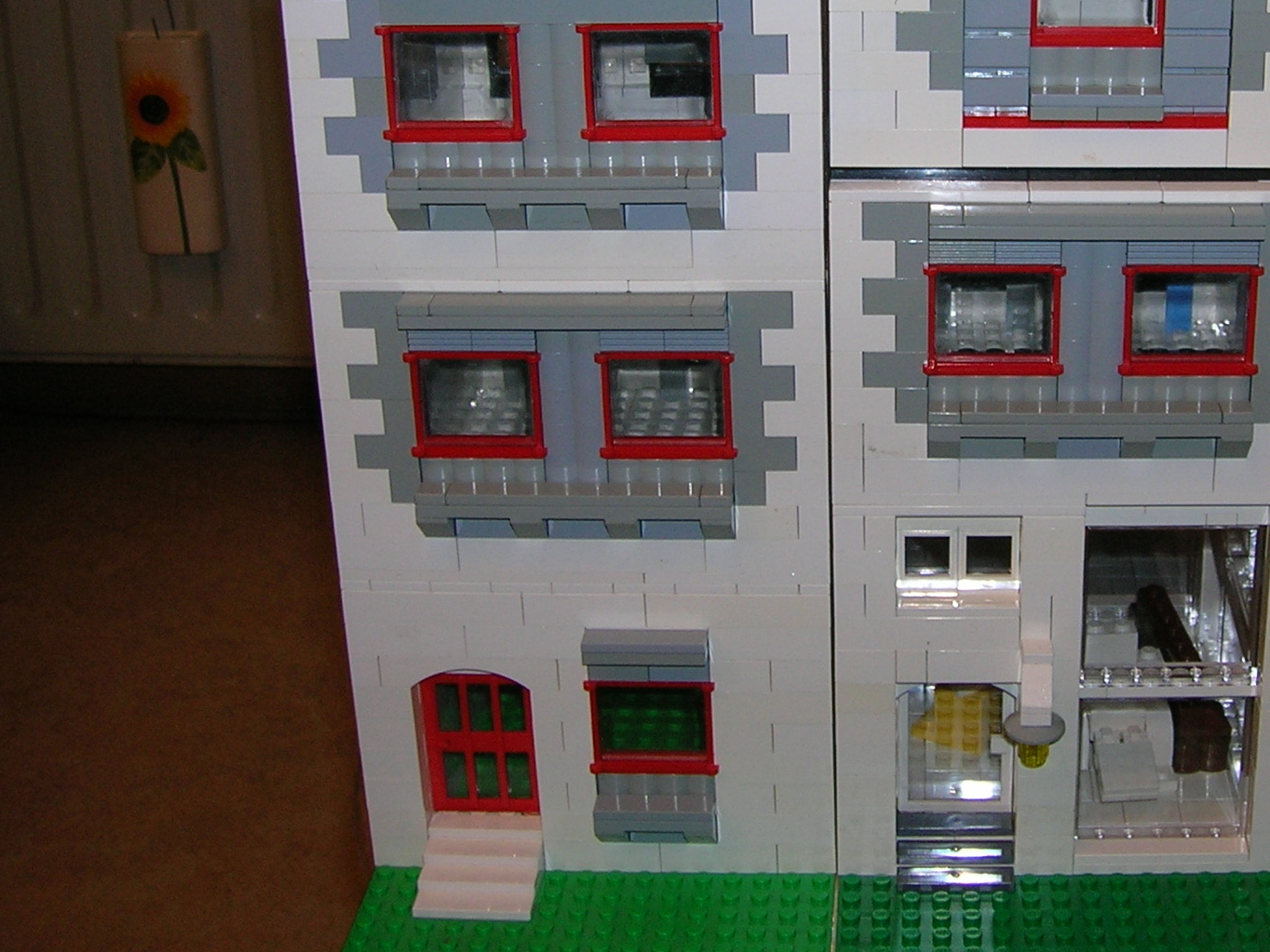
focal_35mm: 57
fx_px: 2091
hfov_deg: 33.3
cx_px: 906
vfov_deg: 25.3
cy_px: 213
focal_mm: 5.7
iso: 50
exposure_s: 1/60.1
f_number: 2.9
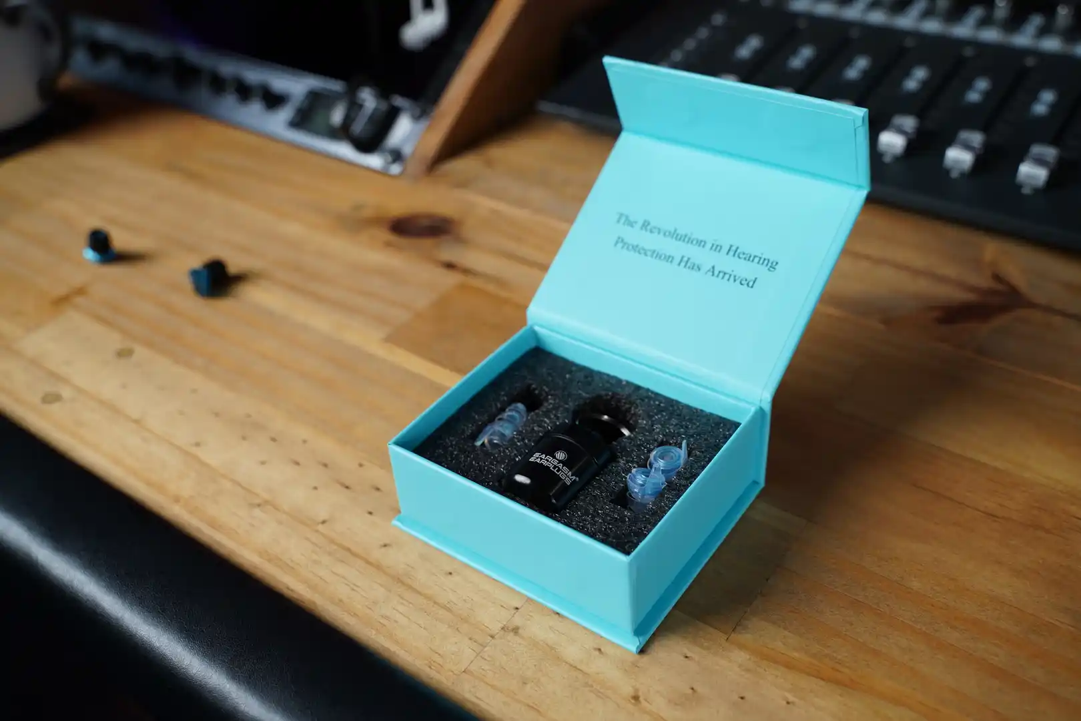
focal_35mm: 34
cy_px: 360
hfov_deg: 55.8
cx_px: 540
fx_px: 1021
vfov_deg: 38.9
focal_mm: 34
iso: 400
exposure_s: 1/50
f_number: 4.5
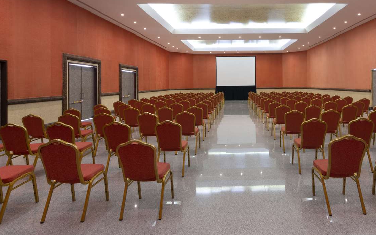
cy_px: 78
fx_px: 232
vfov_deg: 52.6
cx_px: 241
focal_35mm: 23
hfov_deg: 76.2
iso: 100
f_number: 11
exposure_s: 5
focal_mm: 11
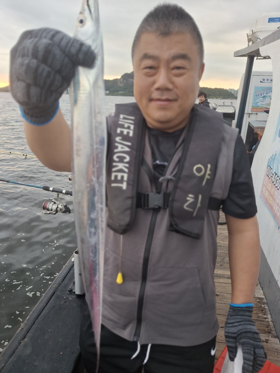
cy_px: 186
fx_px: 270
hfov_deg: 54.9
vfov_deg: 69.4
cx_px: 140
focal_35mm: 25
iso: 100
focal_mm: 4.69
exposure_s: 1/100
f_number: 1.8
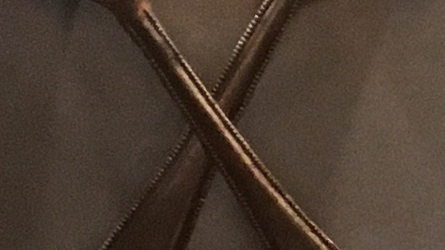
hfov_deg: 9.6
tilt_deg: -10.9
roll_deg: -0.8
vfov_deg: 5.0
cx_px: 764
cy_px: 1011
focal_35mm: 216
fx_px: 2549
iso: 200
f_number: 2.2
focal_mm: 4.15
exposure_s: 1/15
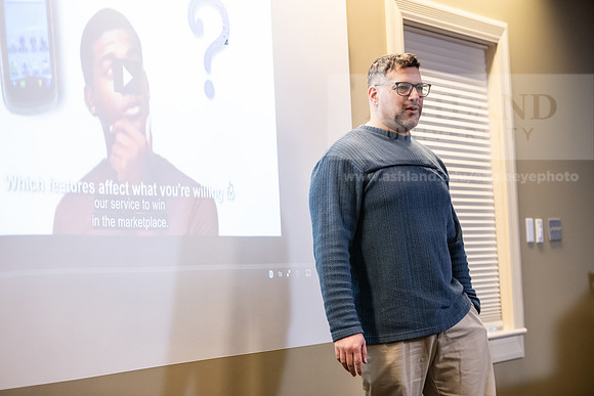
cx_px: 297
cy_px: 198
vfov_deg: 16.7
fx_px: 1353
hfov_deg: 24.8
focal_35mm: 82
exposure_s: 1/200
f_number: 3.2
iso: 2500
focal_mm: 82
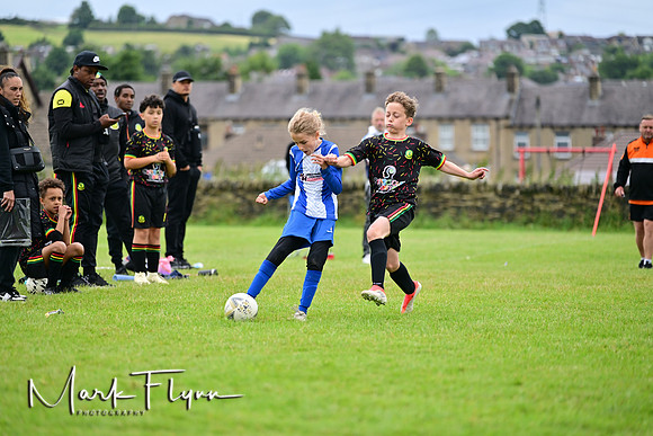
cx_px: 326
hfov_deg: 13.7
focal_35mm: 150
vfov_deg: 9.2
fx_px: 2721
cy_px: 218
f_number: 2.8
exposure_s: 1/1600
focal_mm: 150
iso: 400
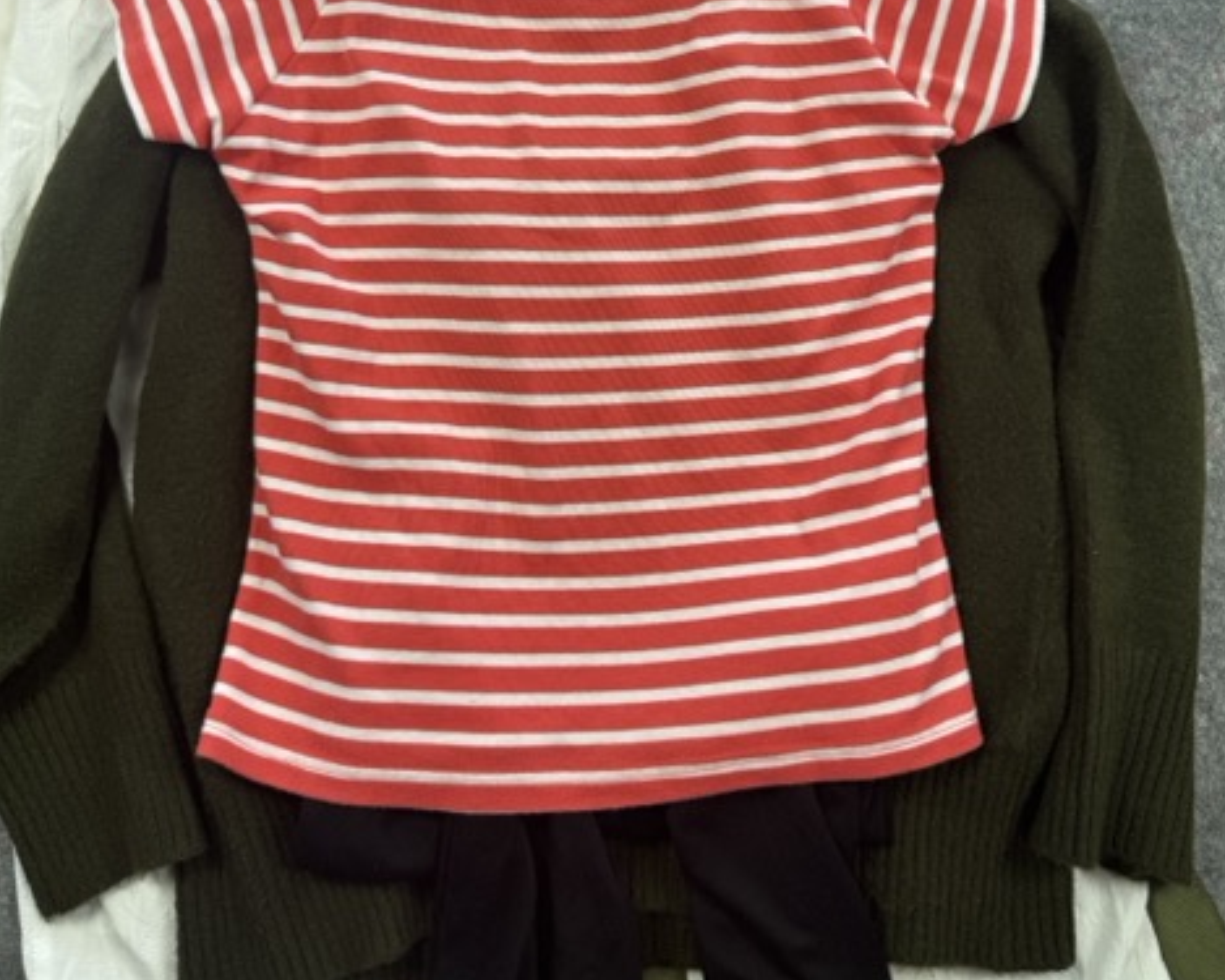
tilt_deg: -62.8
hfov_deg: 55.7
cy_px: 251
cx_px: 622
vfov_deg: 44.3
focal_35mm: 32
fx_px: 1160
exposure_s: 1/182
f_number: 1.78
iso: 64
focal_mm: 6.76
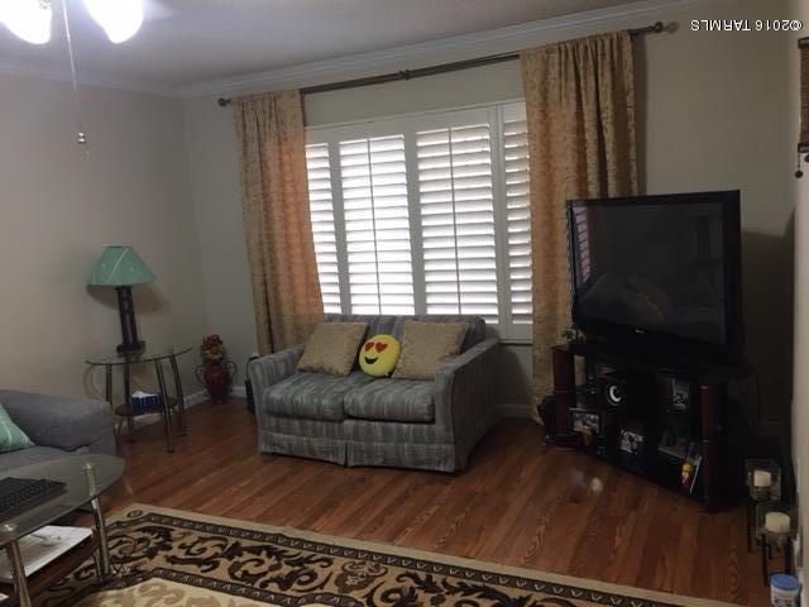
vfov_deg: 48.2
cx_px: 404
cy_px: 304
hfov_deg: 61.7
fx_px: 678
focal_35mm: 29
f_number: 2.2
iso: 80
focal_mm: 4.15
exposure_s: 1/30
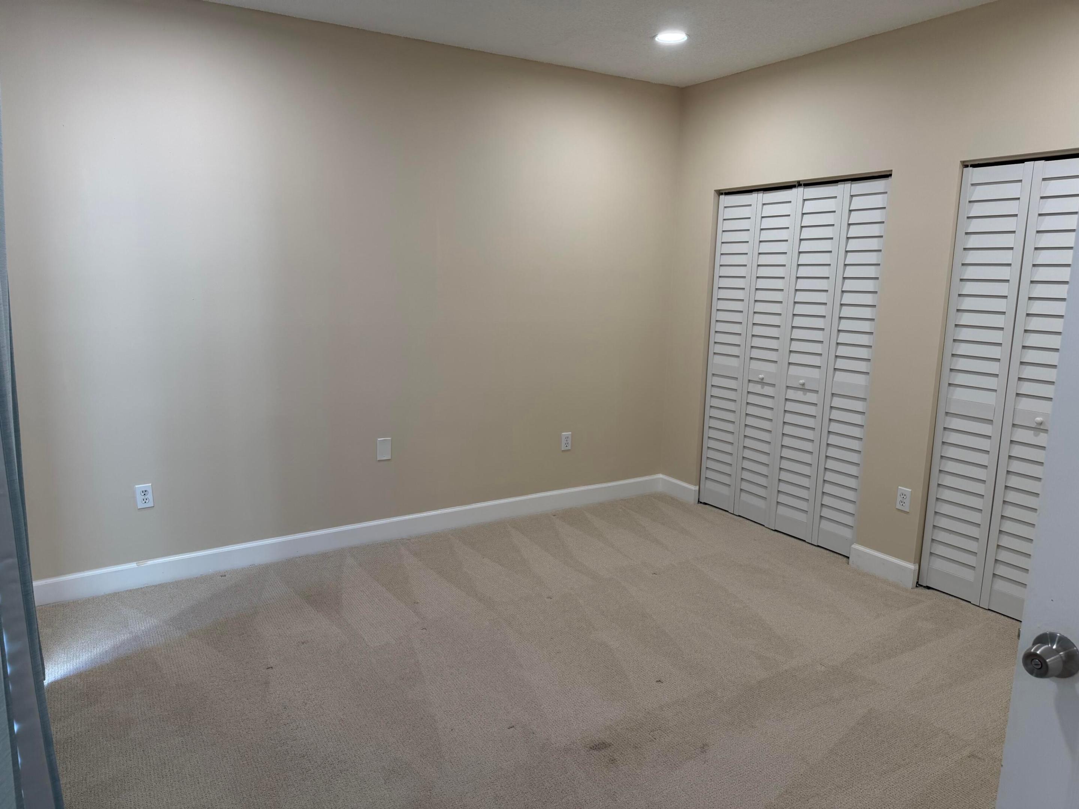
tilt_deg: -9.9
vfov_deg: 56.8
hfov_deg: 71.6
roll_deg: -1.3
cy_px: 404
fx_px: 748
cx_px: 540
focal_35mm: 24
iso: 125
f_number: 1.78
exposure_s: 1/120
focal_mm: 6.76
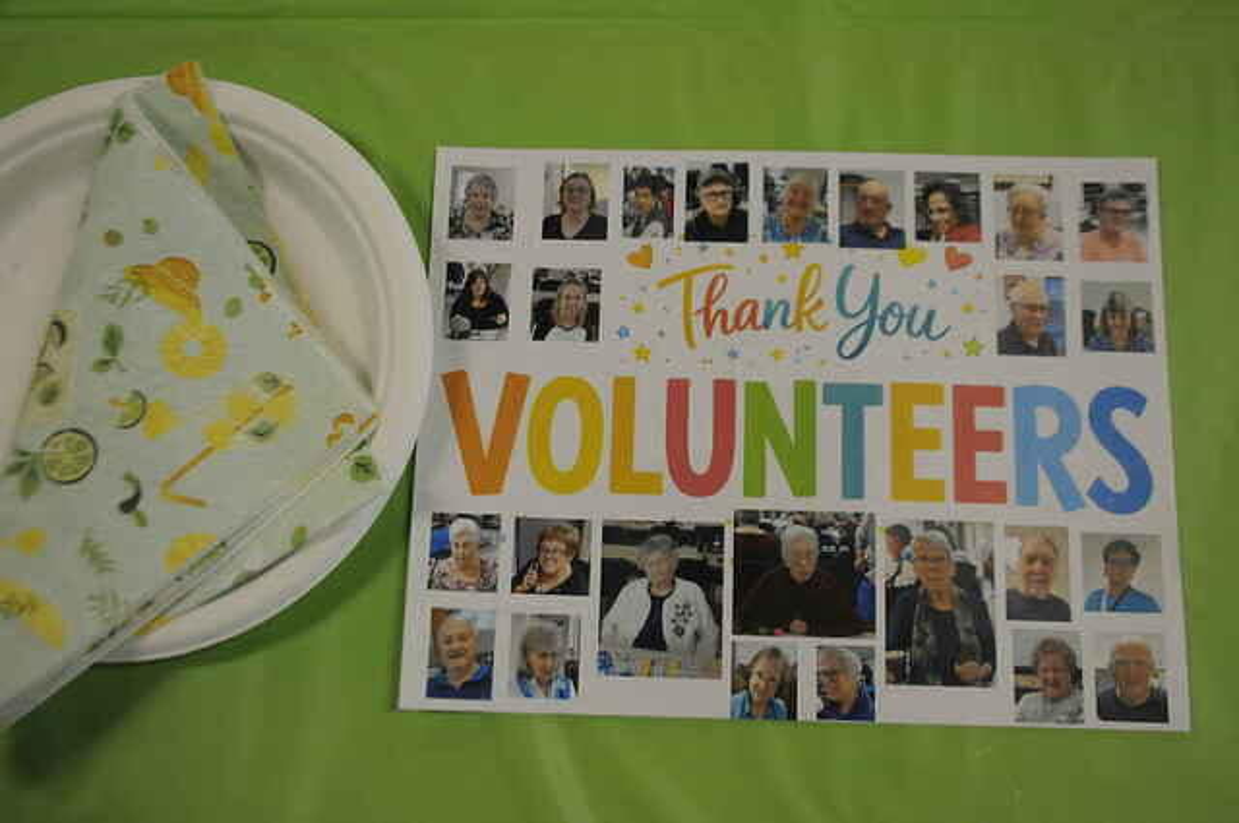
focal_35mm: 36
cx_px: 620
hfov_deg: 53.2
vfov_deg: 36.8
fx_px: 1237
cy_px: 412
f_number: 5
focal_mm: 24
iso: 1000
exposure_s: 1/100
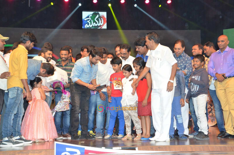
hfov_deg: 41.2
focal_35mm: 48
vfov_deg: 28.0
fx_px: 311
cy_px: 78
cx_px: 117
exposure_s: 1/125
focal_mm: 32
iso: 1600
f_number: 7.1
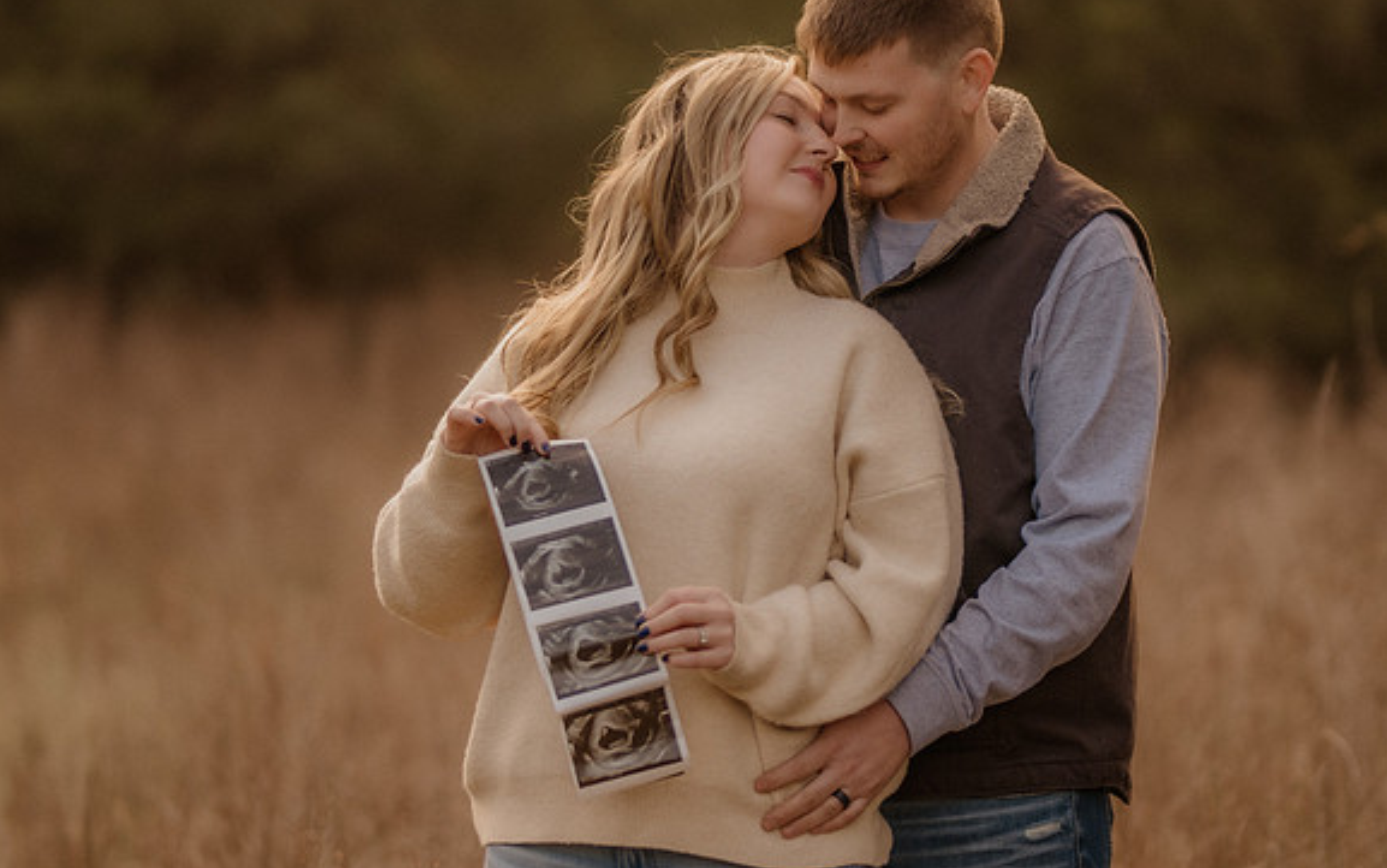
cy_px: 433
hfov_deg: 16.1
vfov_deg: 10.1
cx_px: 695
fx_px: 4915
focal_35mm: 130
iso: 320
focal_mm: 85
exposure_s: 1/800
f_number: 1.4
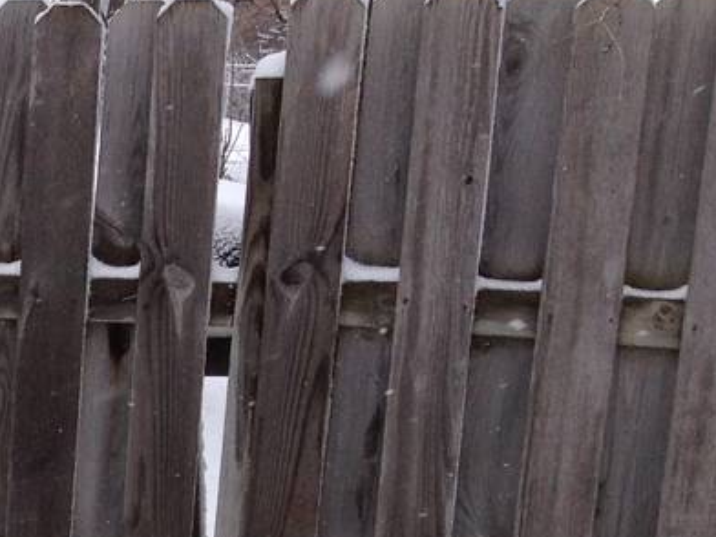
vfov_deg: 10.6
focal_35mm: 134
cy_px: 861
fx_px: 2772
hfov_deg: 13.2
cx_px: -595
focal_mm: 4.28
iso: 50
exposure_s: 1/812
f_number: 2.4
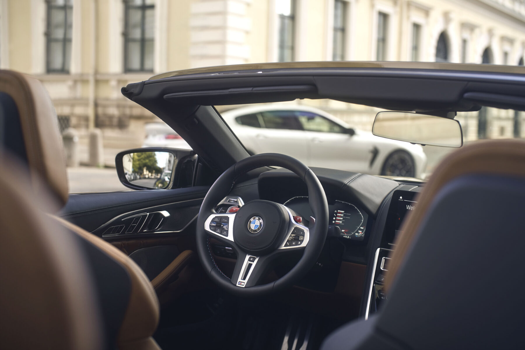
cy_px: 175
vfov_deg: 27.0
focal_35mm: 50
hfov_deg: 39.6
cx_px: 262
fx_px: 729
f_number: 2.8
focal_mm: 50
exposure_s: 1/125
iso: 100
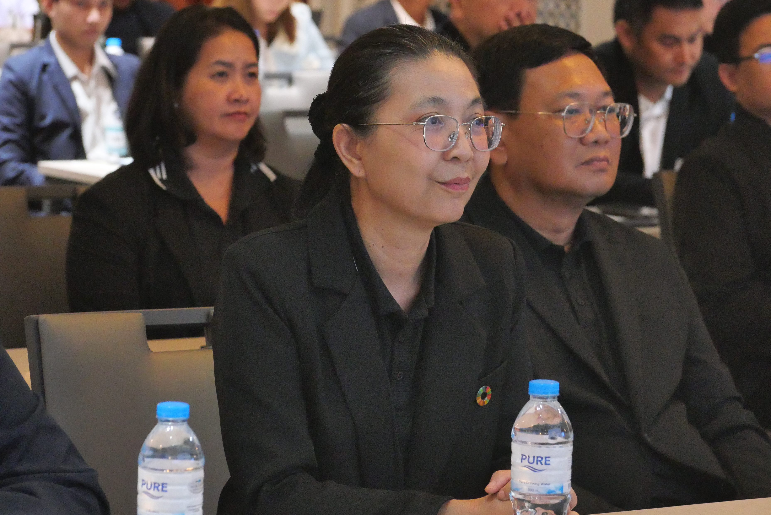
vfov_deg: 8.5
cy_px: 258
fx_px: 3472
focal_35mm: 162
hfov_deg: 12.7
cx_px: 386
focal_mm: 78
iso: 6400
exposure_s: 1/125
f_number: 5.6
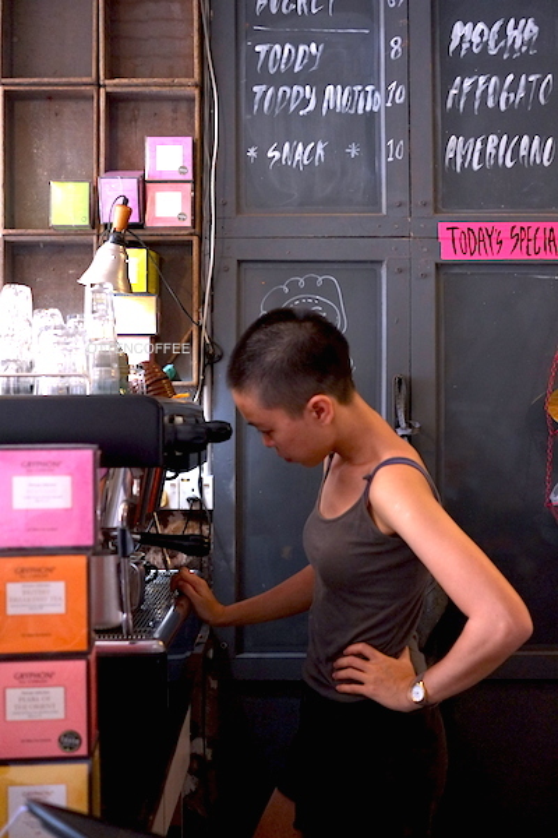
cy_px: 419
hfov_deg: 32.6
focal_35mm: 41
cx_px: 279
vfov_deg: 47.4
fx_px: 953
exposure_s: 1/125
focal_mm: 27
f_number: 2.8
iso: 1250
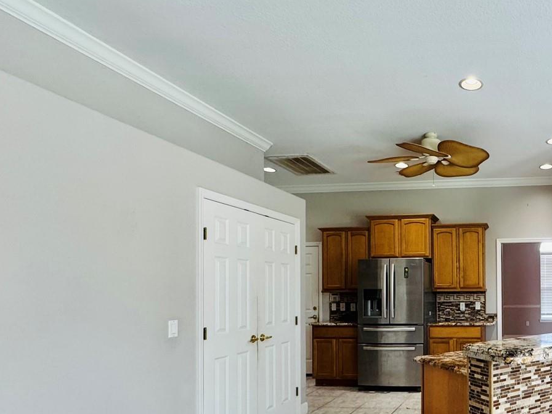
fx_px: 399
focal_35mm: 25
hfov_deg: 61.2
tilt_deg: +0.5
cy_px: 286
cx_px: 472
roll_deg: +0.2
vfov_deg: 53.4
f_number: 2.2
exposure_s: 1/120
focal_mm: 2.22
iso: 200
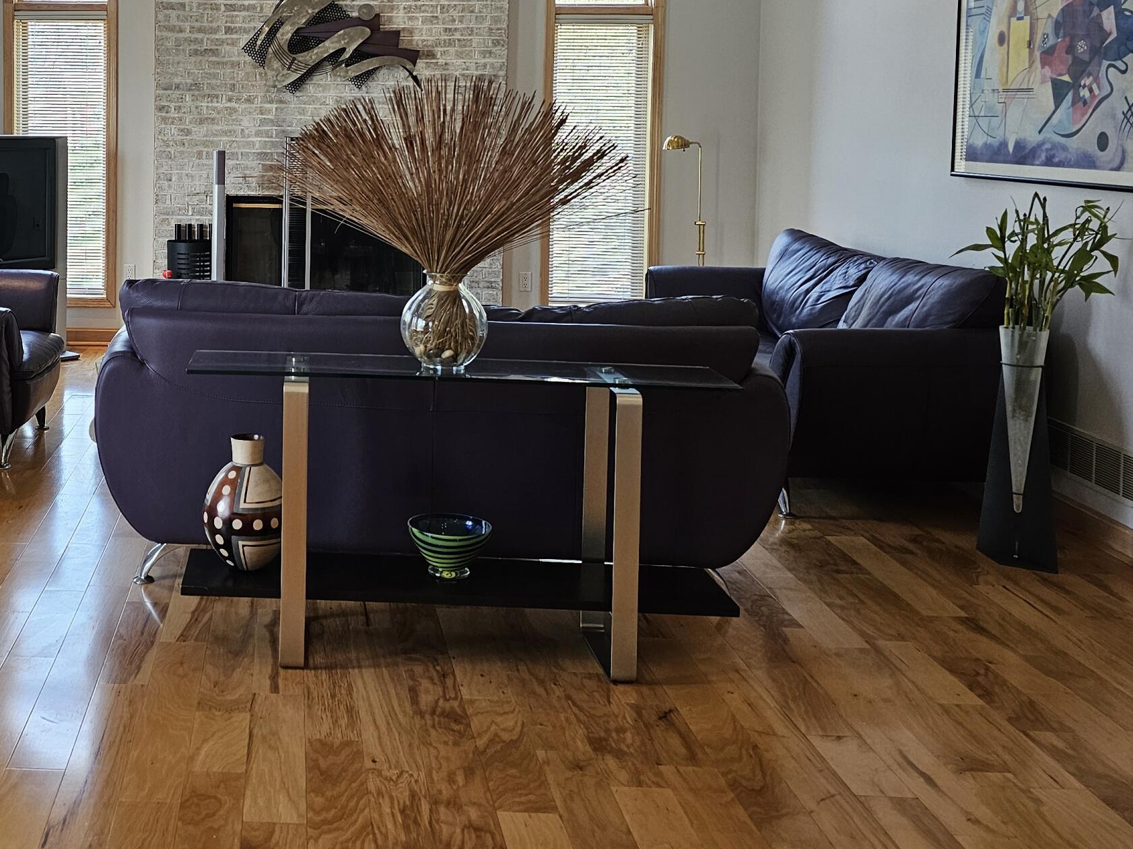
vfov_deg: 34.1
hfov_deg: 44.1
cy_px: 176
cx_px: 267
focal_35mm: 41
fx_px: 1342
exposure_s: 1/120
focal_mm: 6.3
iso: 160
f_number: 1.7
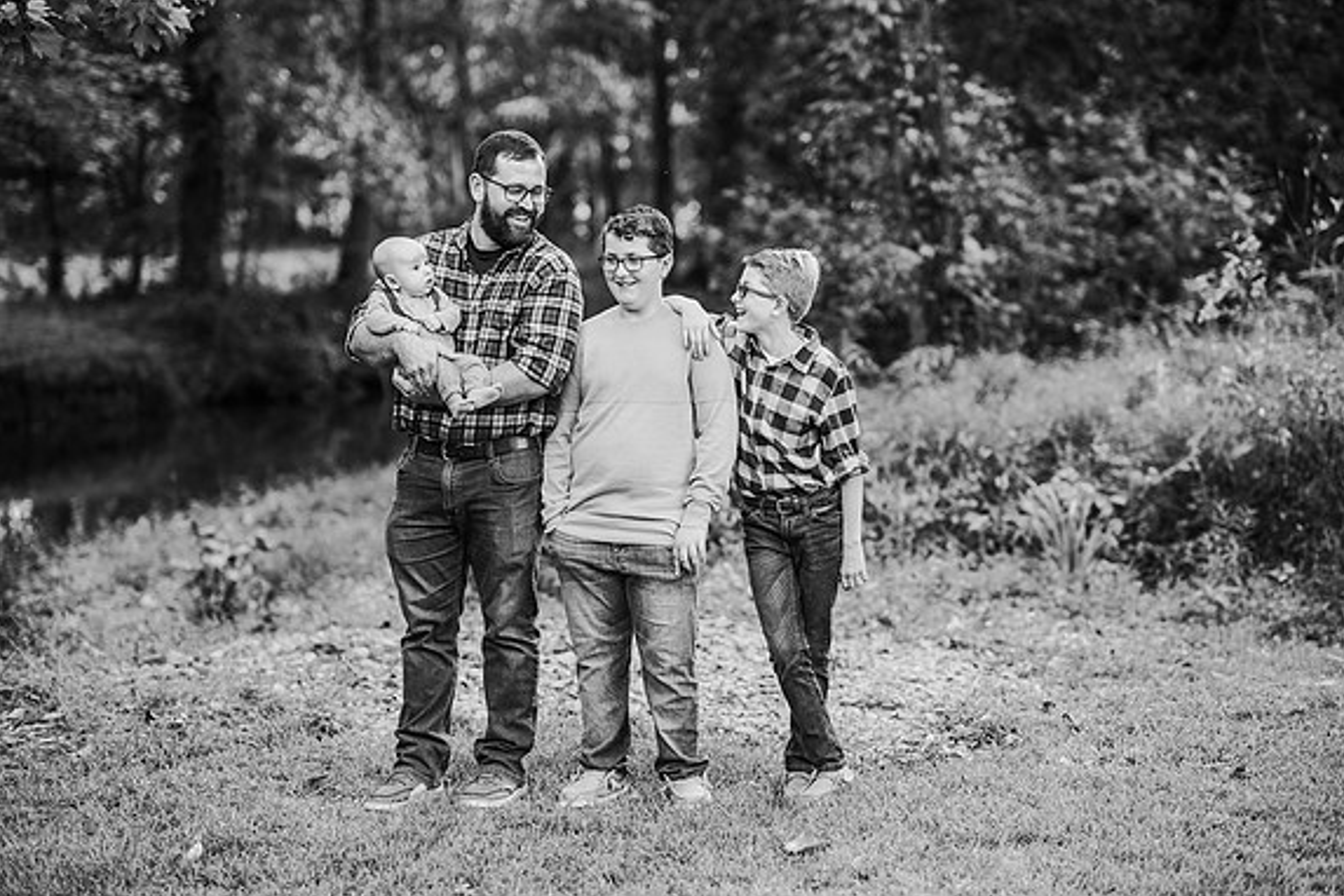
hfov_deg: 23.6
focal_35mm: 86
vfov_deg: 15.9
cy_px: 444
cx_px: 676
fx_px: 3210
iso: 200
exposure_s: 1/200
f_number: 2.2
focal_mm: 85
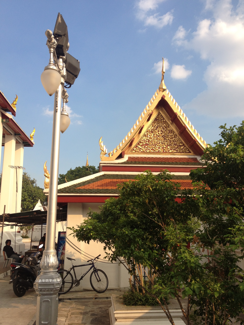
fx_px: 329
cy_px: 162
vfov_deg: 52.6
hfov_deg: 40.7
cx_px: 122
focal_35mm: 35
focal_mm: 4.28
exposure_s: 1/824
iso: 64
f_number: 2.4
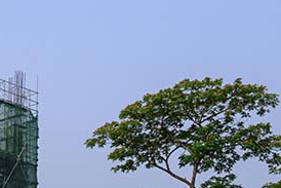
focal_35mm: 84
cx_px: -118
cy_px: 47
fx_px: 656
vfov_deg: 16.2
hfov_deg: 21.1
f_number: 9
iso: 320
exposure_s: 1/800
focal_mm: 24
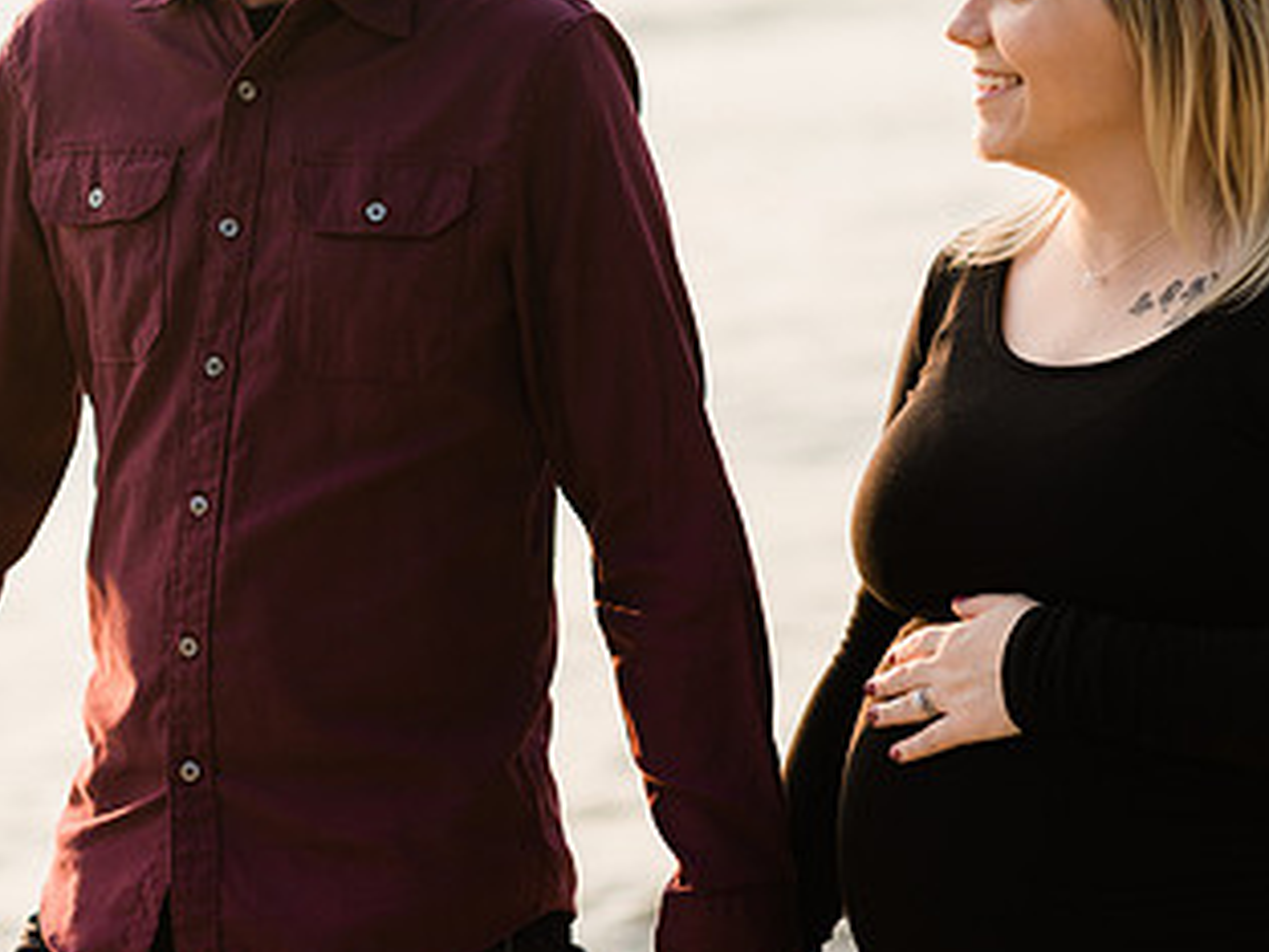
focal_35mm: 152
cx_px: 687
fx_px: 5572
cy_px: 561
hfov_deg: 13.0
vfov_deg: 9.8
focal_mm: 85
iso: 200
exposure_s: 1/640
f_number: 2.8
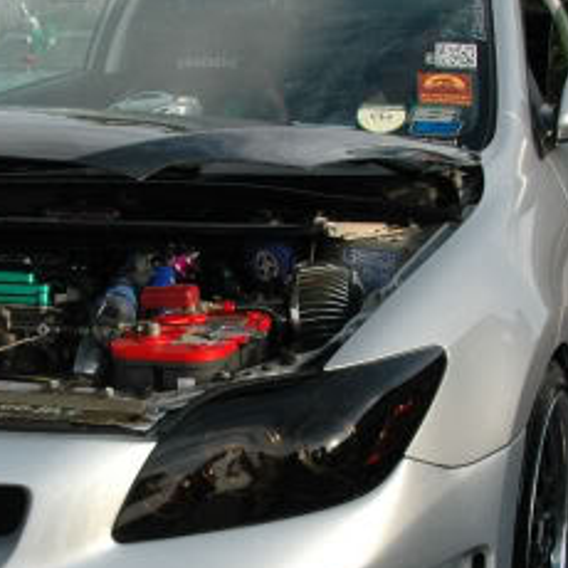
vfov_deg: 21.5
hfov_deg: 21.5
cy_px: 425
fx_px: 1485
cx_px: 148
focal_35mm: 80
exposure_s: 1/640
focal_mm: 20
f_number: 5
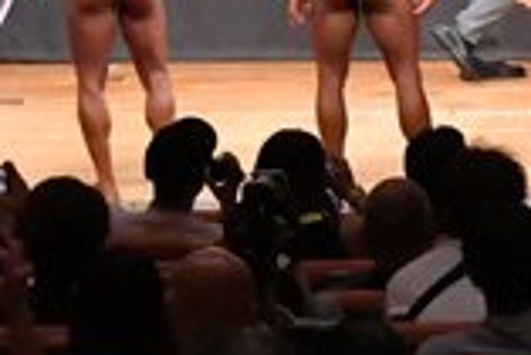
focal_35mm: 384
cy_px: -149
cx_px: 550
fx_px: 5669
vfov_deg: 3.6
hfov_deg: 5.3
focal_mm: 52
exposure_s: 1/400
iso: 12800
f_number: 5.6
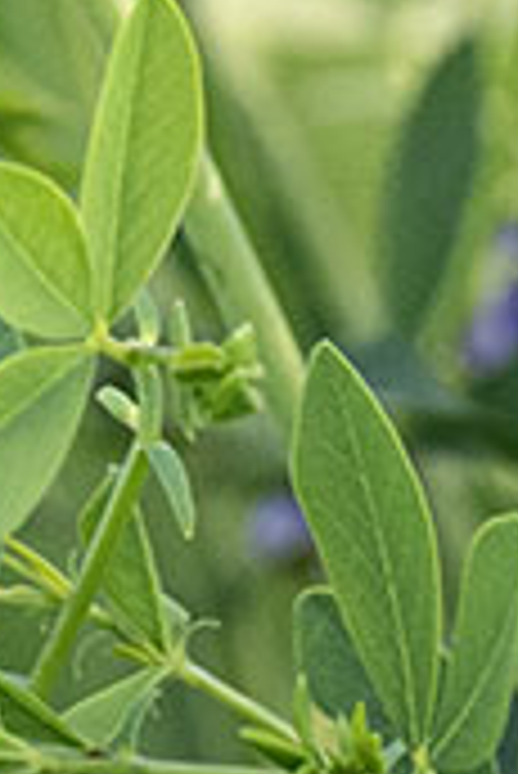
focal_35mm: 1165
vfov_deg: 1.8
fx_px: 25092
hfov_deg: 1.2
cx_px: -439
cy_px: -1296
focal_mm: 200
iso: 3200
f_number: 10
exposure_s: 1/500
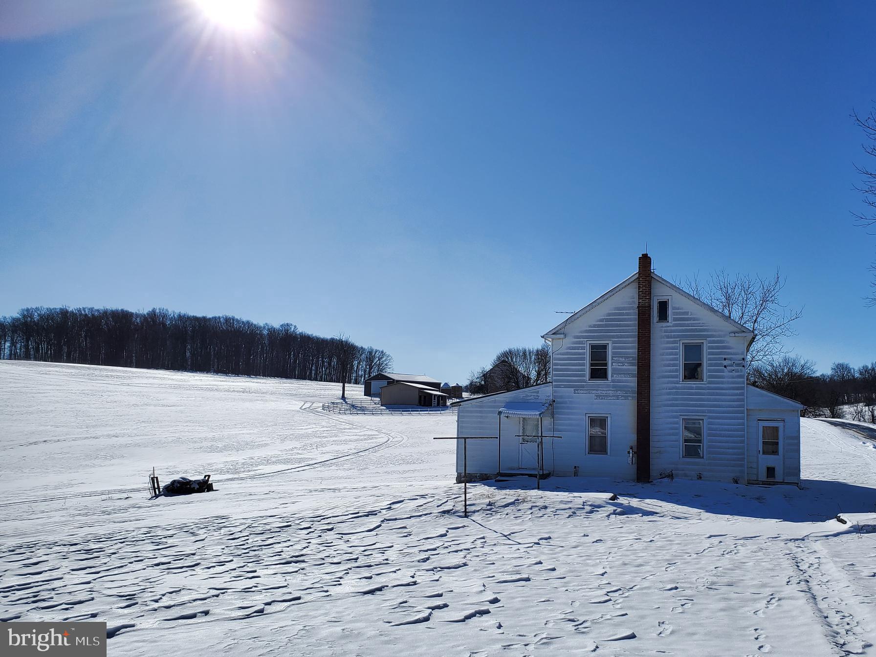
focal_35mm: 26
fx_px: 658
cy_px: 328
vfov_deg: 53.1
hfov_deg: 67.3
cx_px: 438
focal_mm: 4.3
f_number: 2.4
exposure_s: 1/5200
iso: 50
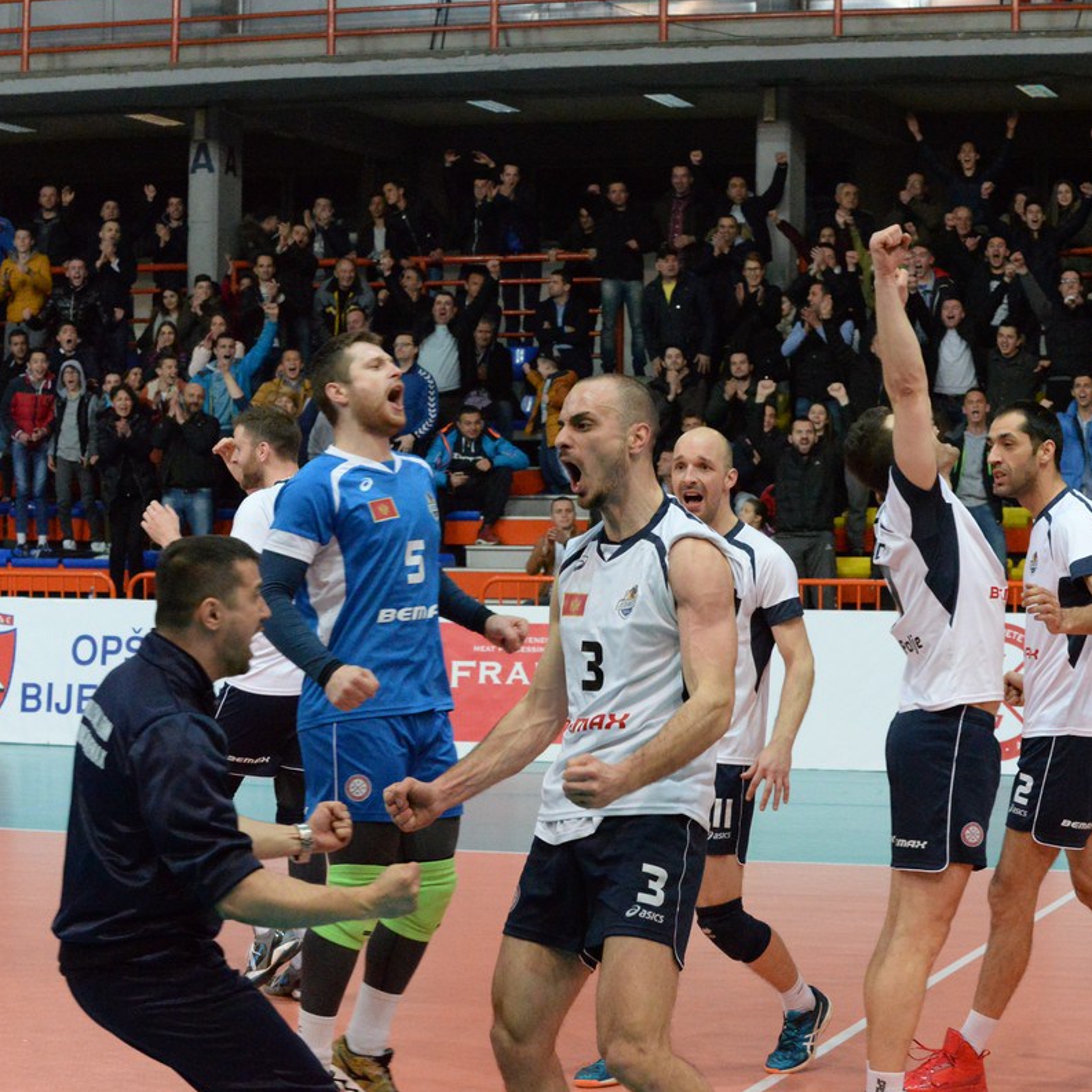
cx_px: 661
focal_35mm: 90
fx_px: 3212
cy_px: 543
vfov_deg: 19.3
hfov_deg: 19.3
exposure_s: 1/500
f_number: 2.8
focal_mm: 70
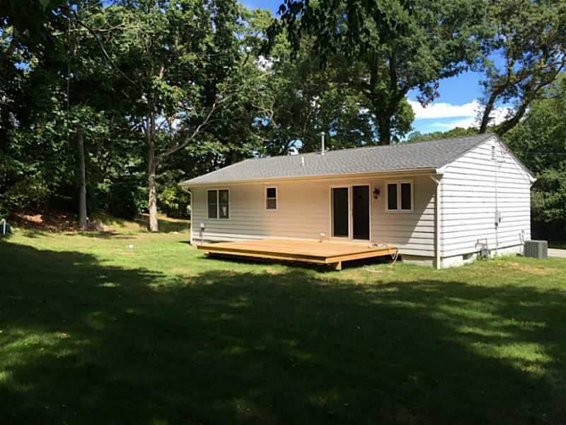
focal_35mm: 29
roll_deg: -1.1
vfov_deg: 48.2
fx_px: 474
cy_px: 212
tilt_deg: -0.9
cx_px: 283
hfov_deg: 61.7
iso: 32
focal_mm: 4.15
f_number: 2.2
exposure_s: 1/694
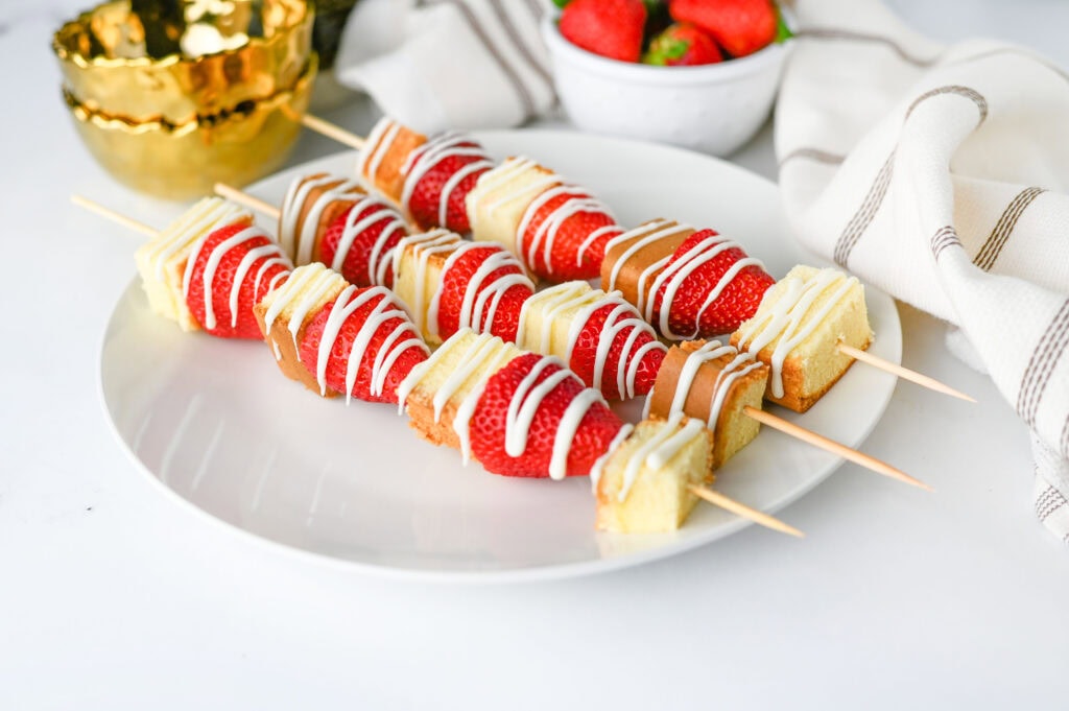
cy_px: 356
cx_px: 534
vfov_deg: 26.9
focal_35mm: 50
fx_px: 1483
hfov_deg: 39.6
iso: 140
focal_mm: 50
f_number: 4
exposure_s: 1/125
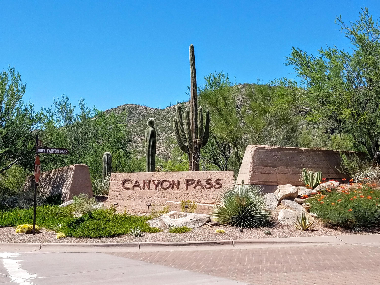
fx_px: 285
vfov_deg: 53.1
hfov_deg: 67.3
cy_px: 142
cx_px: 190
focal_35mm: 26
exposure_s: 1/2232
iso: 50
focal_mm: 4.2
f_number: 1.7
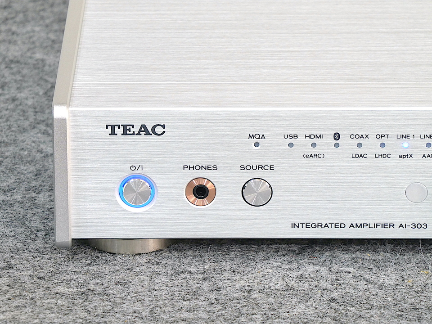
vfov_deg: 5.0
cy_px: 162
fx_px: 3744
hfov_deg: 6.6
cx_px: 216
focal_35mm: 300
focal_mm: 53.8
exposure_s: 1/8
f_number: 5.8
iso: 200
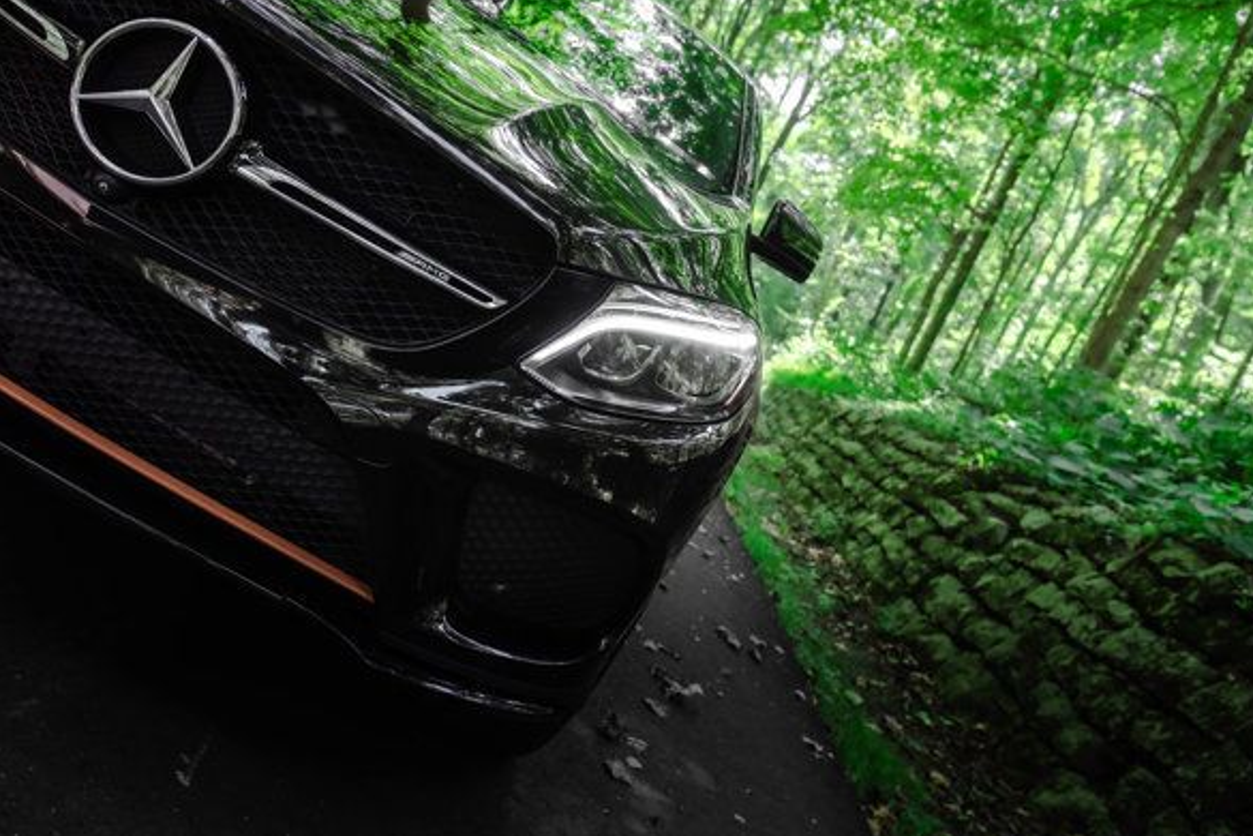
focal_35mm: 35
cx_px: 580
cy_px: 434
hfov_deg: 54.4
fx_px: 1218
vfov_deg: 37.8
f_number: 5
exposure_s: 1/320
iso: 800
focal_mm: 32
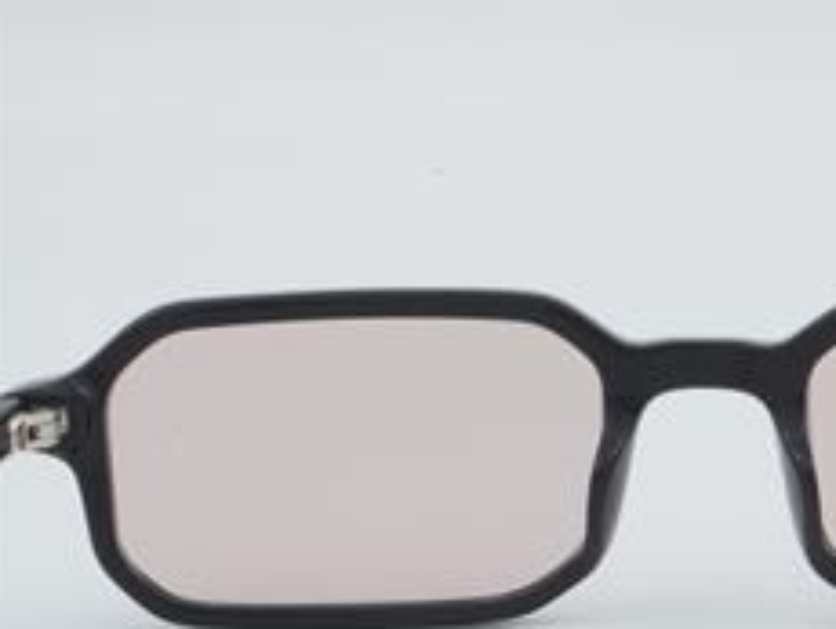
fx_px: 3332
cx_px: 705
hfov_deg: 14.2
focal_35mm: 138
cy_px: 444
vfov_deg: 10.8
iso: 100
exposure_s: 1/3
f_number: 32
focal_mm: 55
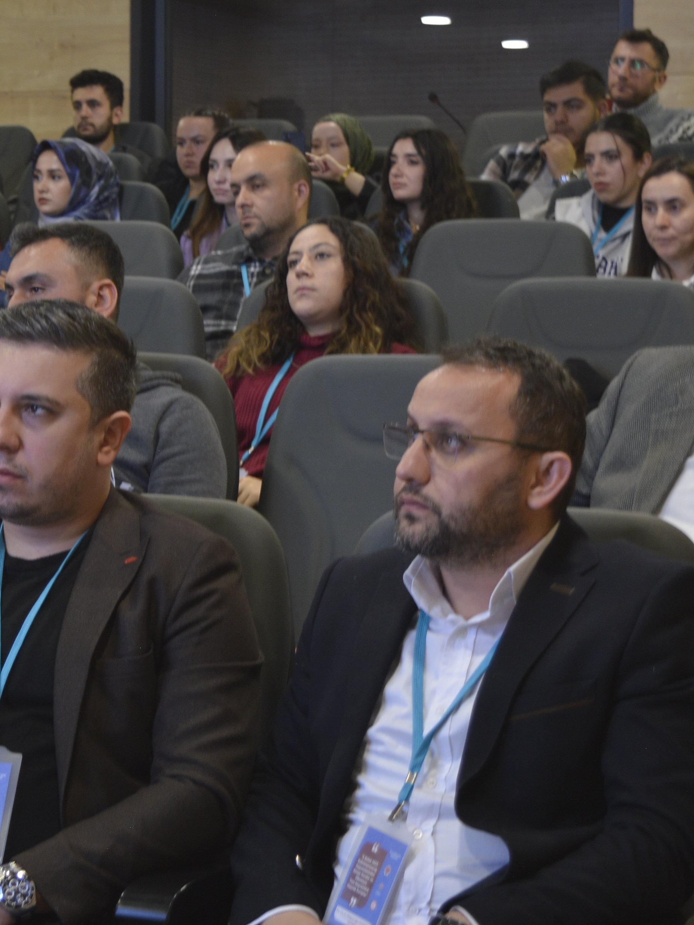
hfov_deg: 14.5
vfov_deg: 19.3
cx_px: 192
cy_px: 417
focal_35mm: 102
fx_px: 2726
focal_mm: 38
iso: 400
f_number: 4.8
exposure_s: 1/15
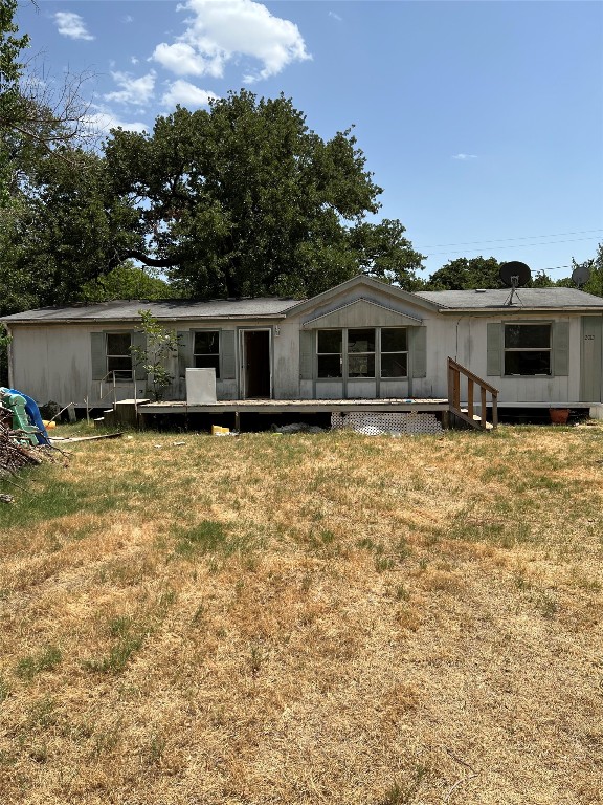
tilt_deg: -4.0
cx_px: 302
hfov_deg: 53.1
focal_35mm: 26
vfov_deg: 67.3
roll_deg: +0.8
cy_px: 402
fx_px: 604
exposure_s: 1/4444
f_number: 1.5
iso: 50
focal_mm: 5.7
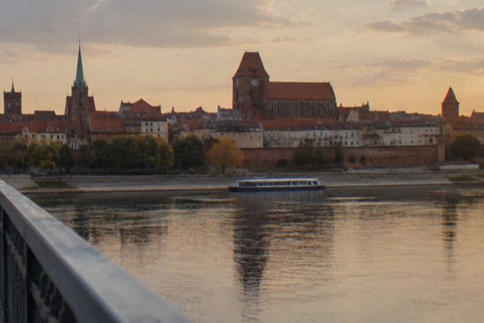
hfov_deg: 27.3
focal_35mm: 74
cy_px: 167
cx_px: 211
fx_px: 995
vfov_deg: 18.4
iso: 200
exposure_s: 1/1600
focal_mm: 49
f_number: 4
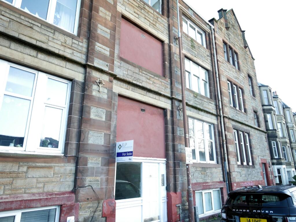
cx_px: 148
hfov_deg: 71.6
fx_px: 205
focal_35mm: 24
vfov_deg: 56.9
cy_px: 111
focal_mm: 12
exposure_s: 1/60
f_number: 4
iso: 320
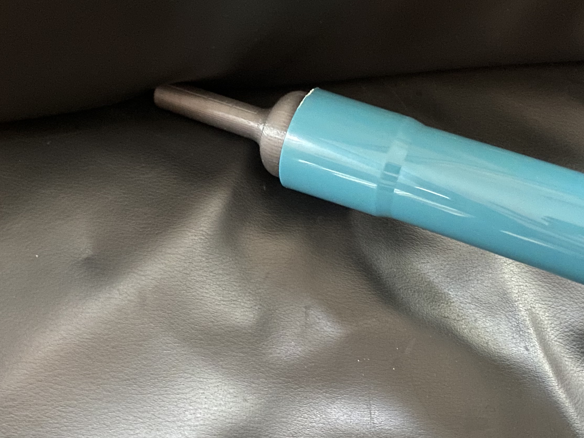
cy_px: 224
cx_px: 201
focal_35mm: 47
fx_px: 793
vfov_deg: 30.9
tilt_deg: -71.5
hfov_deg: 40.0
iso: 500
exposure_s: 1/13
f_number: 1.8
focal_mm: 4.25
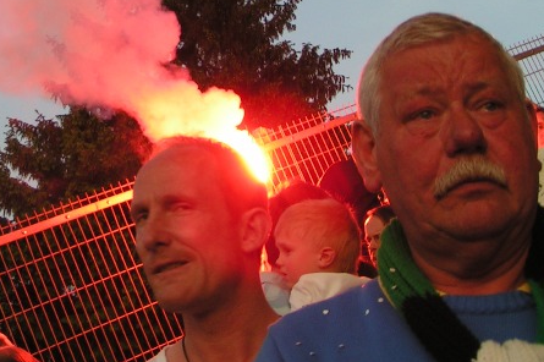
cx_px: 87
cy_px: 9
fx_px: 1102
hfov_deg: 27.0
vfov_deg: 18.2
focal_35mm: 73
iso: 50
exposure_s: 1/50
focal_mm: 6
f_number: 5.6
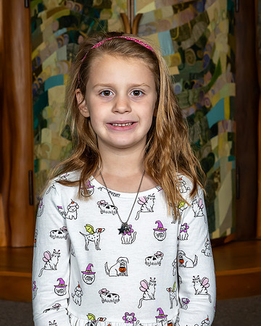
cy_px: 171
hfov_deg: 17.7
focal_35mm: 87
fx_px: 838
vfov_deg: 22.0
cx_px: 168
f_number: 7.1
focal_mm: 40
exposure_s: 1/200
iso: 640
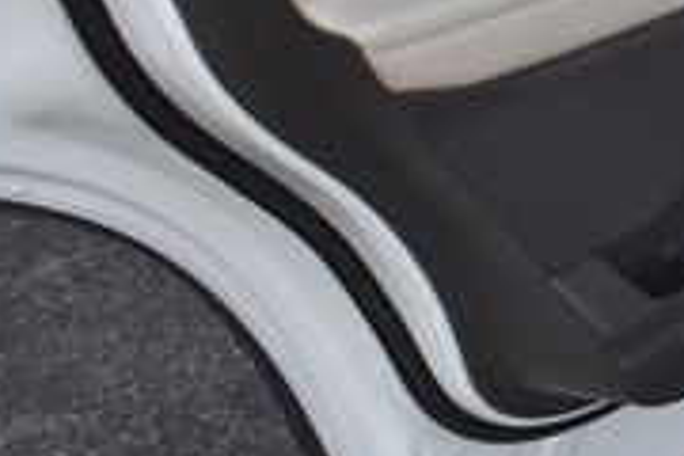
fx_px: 1824
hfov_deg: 19.4
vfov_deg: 13.5
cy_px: -203
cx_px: 923
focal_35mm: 96
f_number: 3.5
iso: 500
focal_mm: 18
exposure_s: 1/250
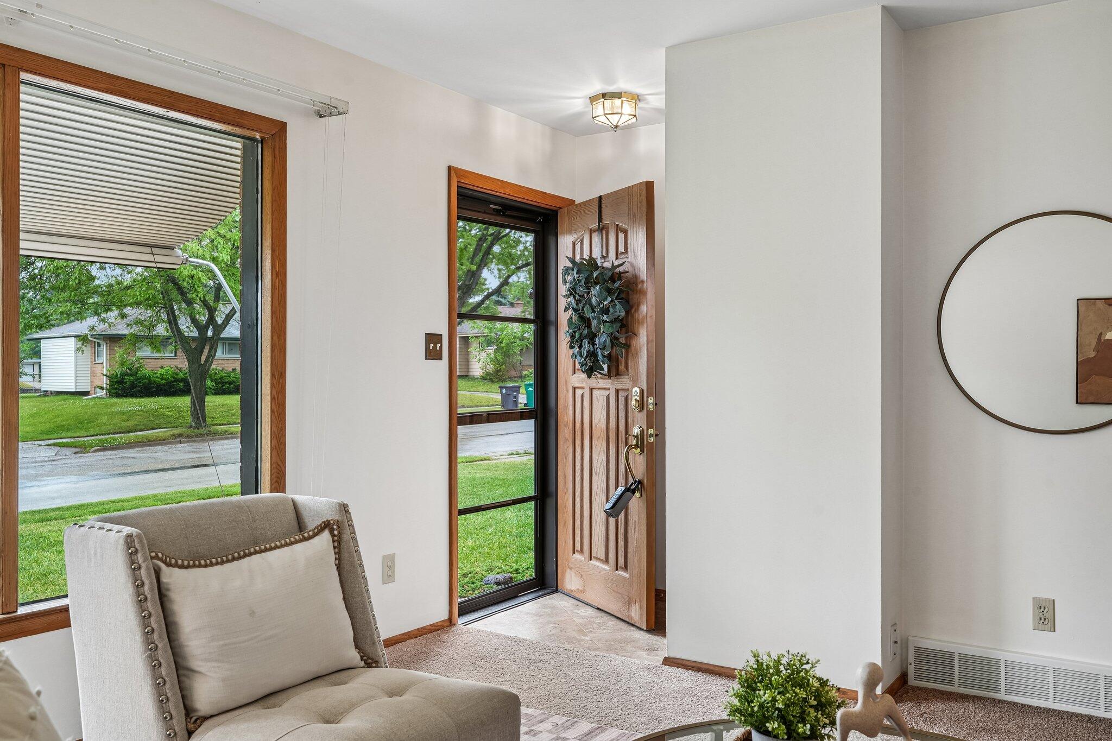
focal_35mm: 31
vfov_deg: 42.3
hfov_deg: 60.3
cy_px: 370
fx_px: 957
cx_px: 556
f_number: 9
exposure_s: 1/15
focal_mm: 31
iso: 320
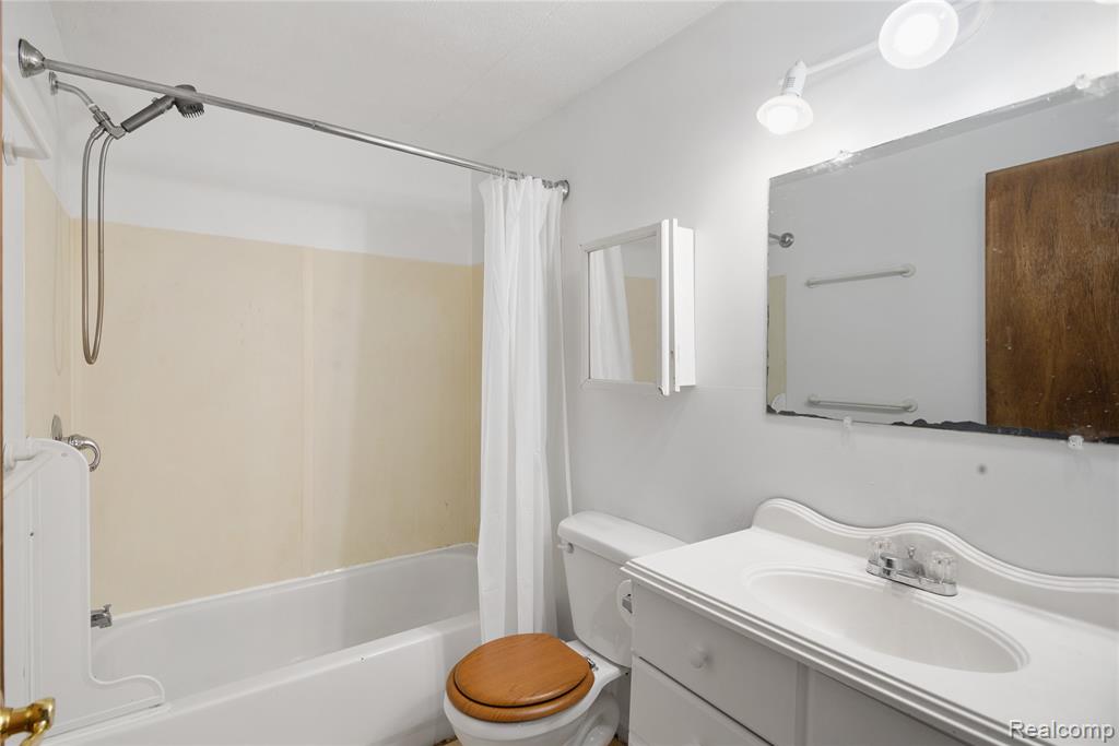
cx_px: 560
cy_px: 373
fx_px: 933
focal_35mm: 30
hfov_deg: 61.9
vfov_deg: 43.6
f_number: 9
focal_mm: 30
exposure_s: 1/60
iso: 320
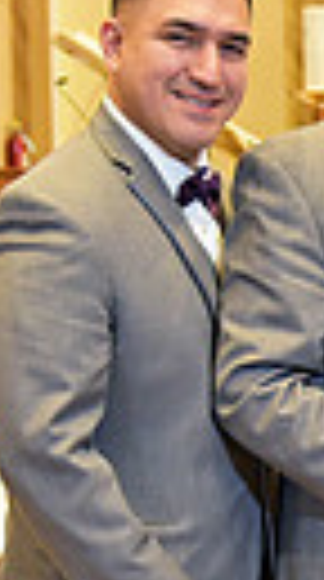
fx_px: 2105
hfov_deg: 8.4
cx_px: 639
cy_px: 483
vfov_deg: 15.6
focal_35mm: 137
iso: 2000
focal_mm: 29
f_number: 2.8
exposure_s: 1/160
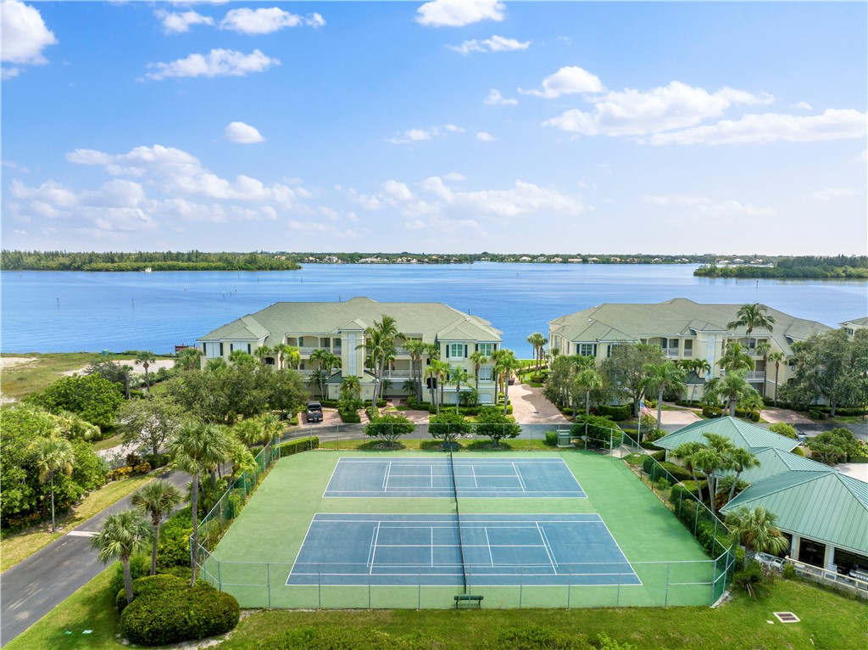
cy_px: 325
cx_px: 434
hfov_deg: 71.6
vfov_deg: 56.7
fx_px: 601
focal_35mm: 24
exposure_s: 1/40
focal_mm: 12.29
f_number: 4
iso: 100
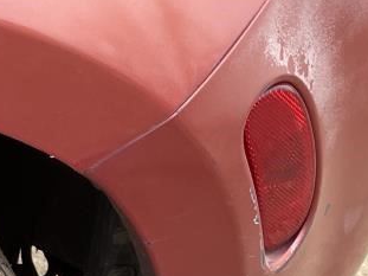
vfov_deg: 12.8
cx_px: -375
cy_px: 519
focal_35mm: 103
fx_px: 1095
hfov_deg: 15.3
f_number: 1.6
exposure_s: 1/192
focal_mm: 5.1
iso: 32
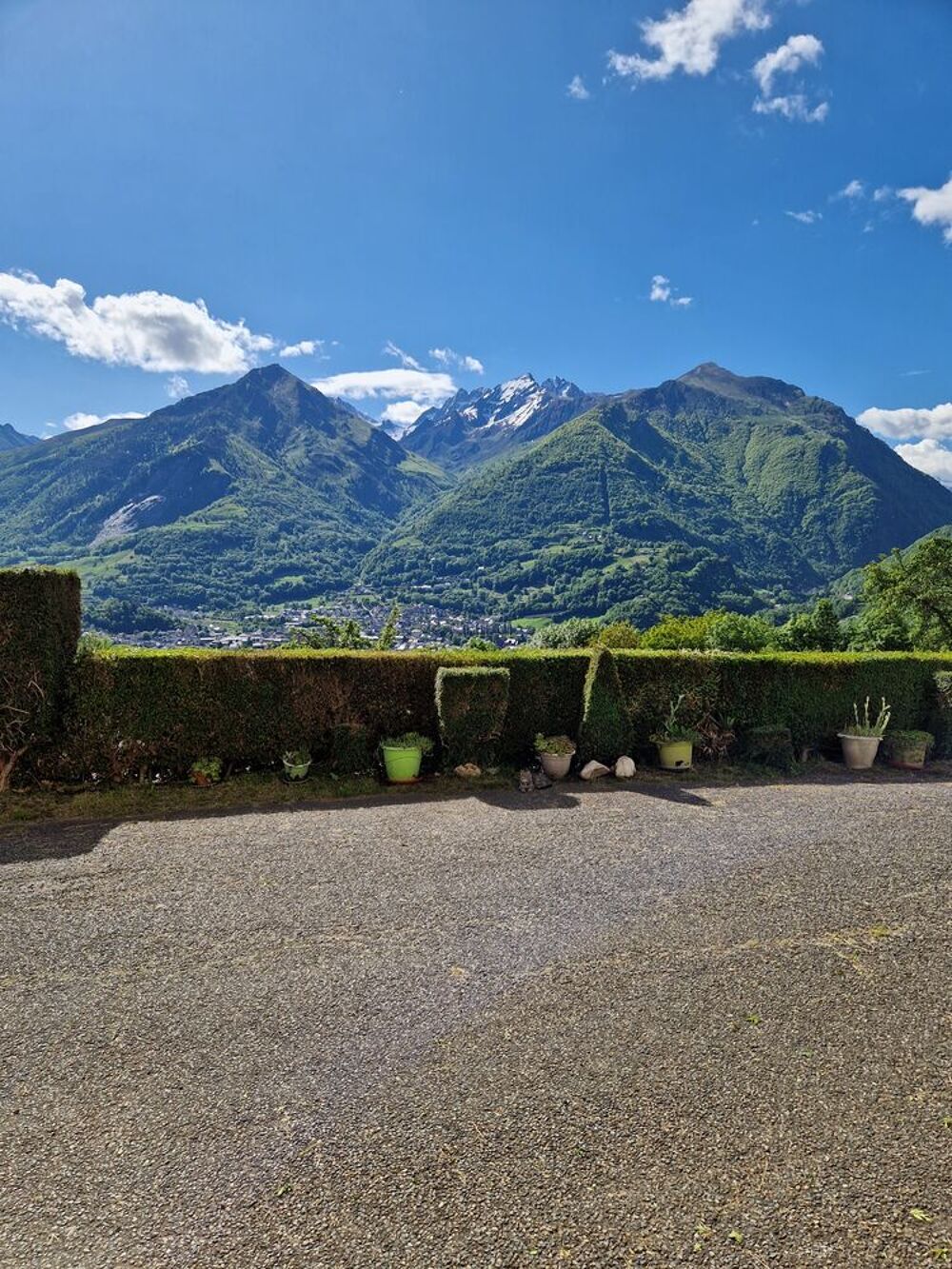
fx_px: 843
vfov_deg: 73.9
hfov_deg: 58.9
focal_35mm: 23
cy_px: 634
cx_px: 476
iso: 50
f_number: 1.8
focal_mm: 5.4
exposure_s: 1/2272
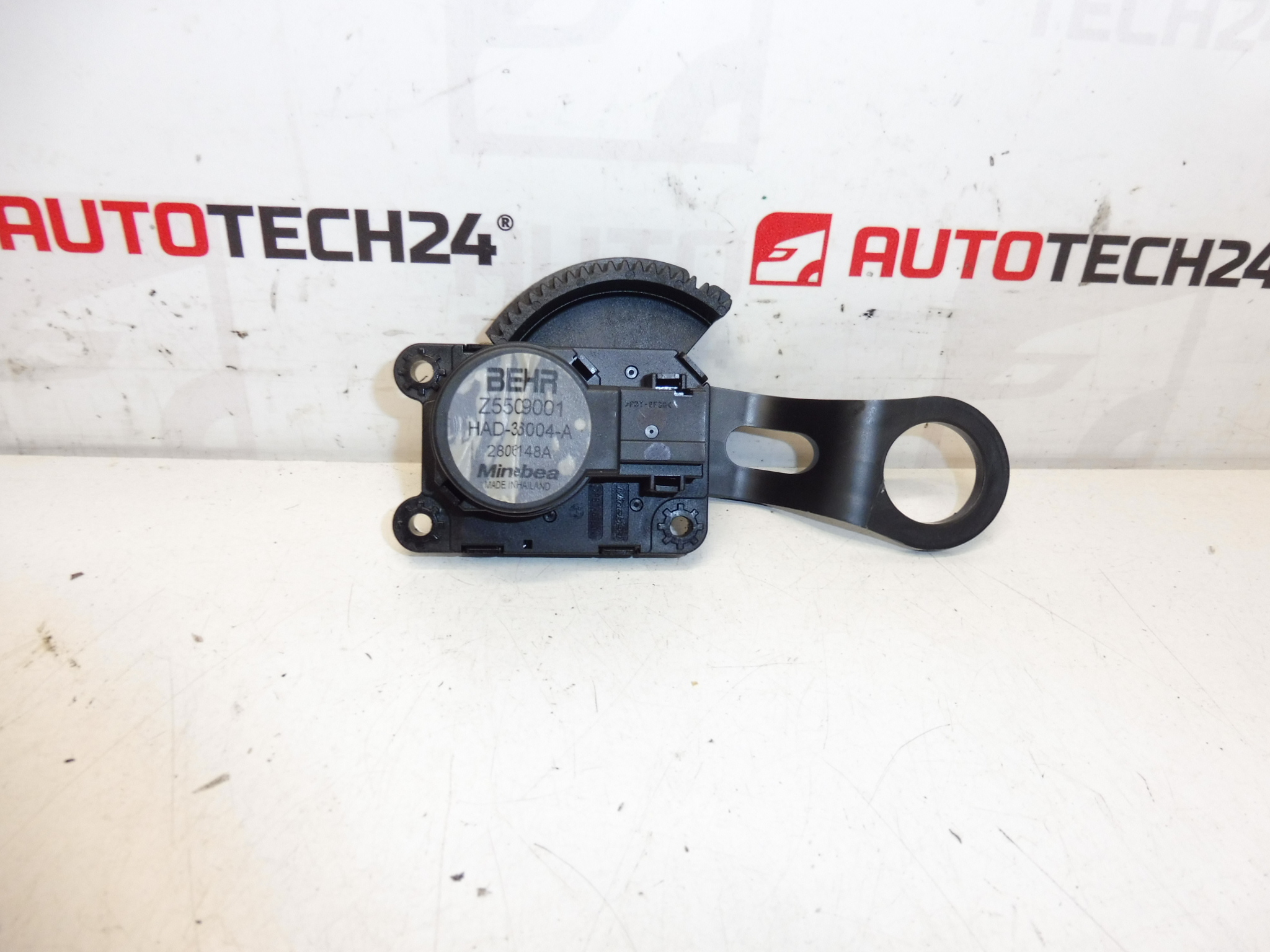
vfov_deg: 56.8
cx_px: 635
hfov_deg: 71.6
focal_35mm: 24
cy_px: 476
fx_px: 881
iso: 200
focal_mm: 4.3
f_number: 3.5
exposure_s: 1/60
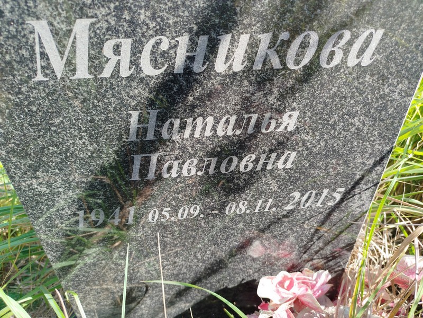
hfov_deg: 71.6
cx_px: 212
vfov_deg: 56.8
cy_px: 159
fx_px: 293
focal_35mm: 24
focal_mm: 5.31
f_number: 1.7
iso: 50
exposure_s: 1/197
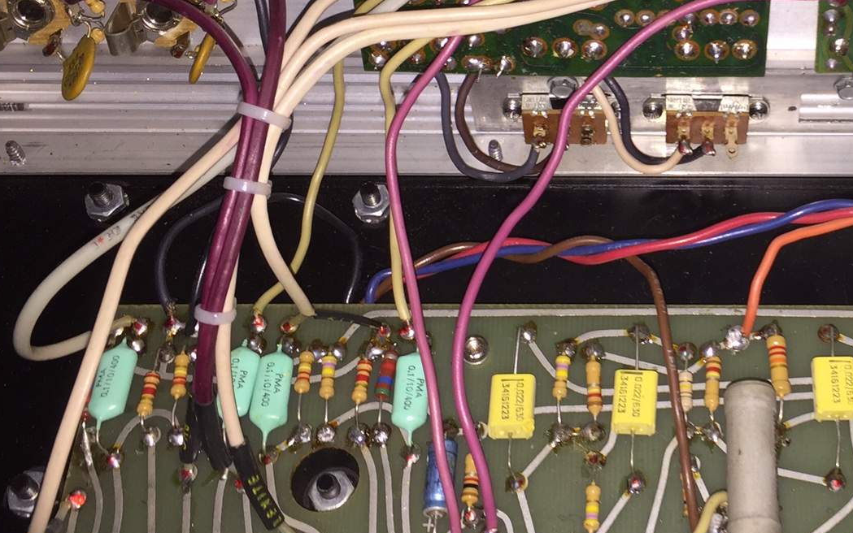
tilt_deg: -65.5
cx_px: 732
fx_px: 1395
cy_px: 129
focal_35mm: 60
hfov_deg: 32.6
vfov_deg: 21.5
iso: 32
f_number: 2.2
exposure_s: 1/24
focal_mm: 4.15
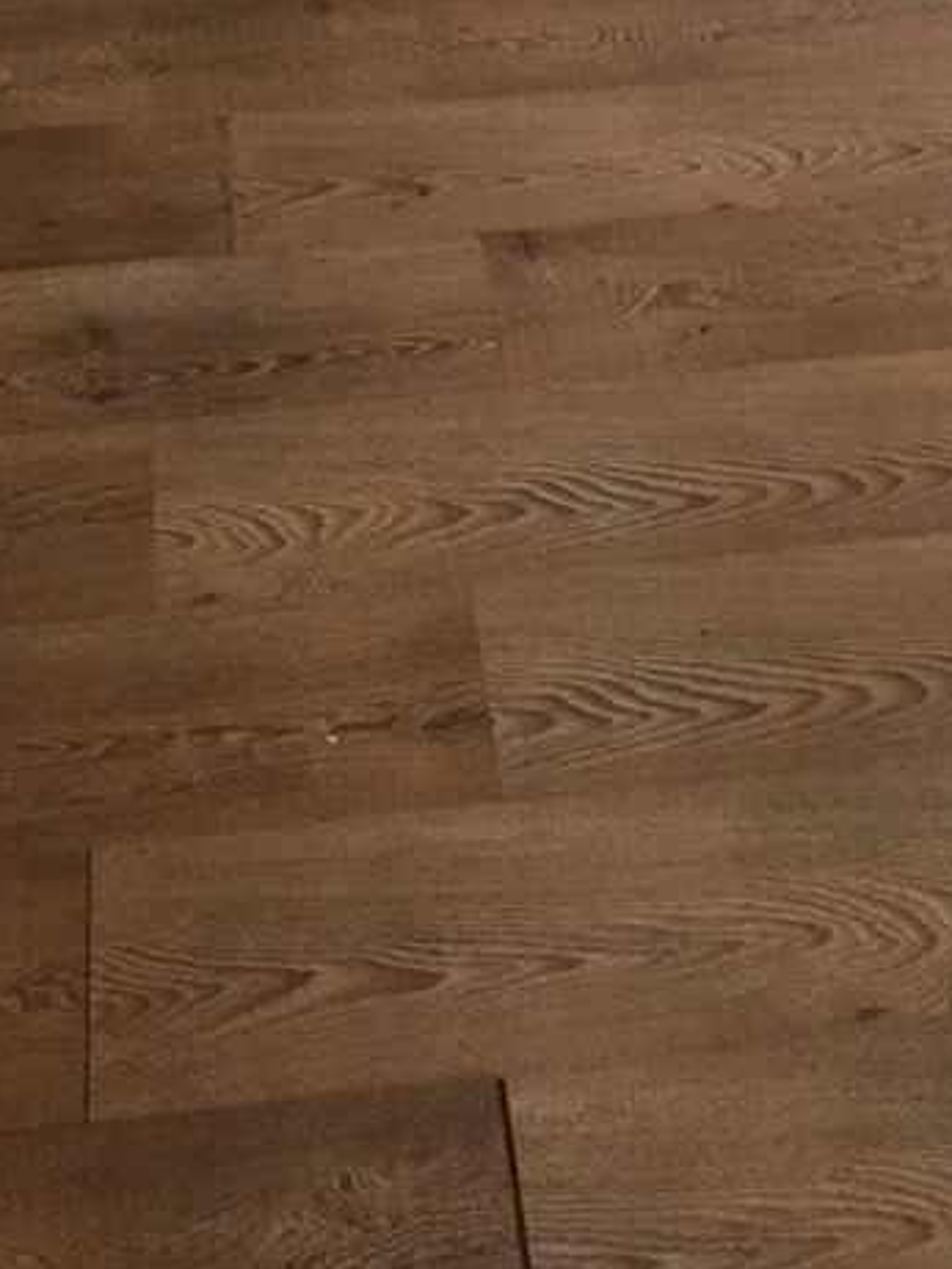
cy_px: -135
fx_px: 2530
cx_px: 546
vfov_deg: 26.0
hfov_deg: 21.3
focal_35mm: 69
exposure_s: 1/30
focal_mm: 3.3
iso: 200
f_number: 2.4
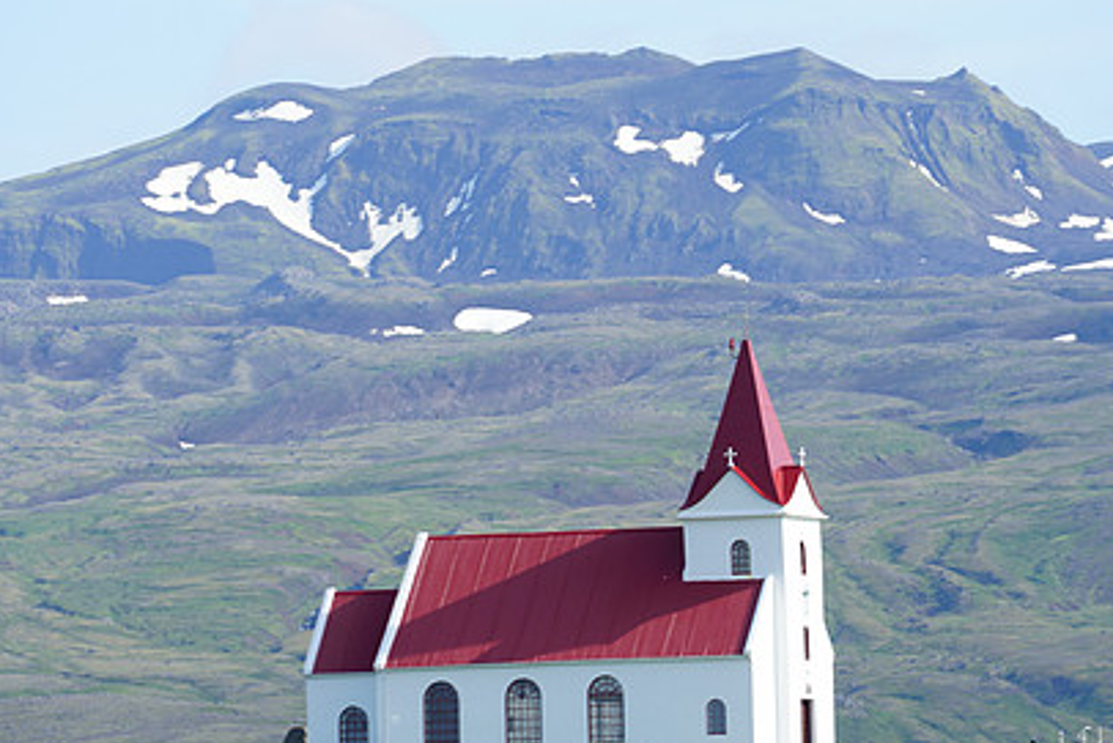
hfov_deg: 4.8
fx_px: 13267
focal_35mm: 429
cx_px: 529
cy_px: 415
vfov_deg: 3.2
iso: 100
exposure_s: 1/80
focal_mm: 300
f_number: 10
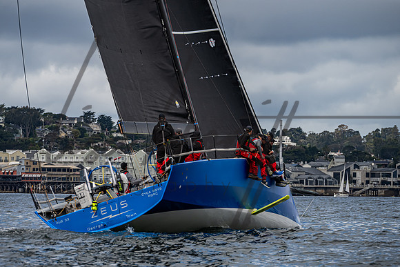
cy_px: 122
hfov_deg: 6.2
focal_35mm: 333
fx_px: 3696
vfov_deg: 4.1
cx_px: 192
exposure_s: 1/2000
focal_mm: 260
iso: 500
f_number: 8
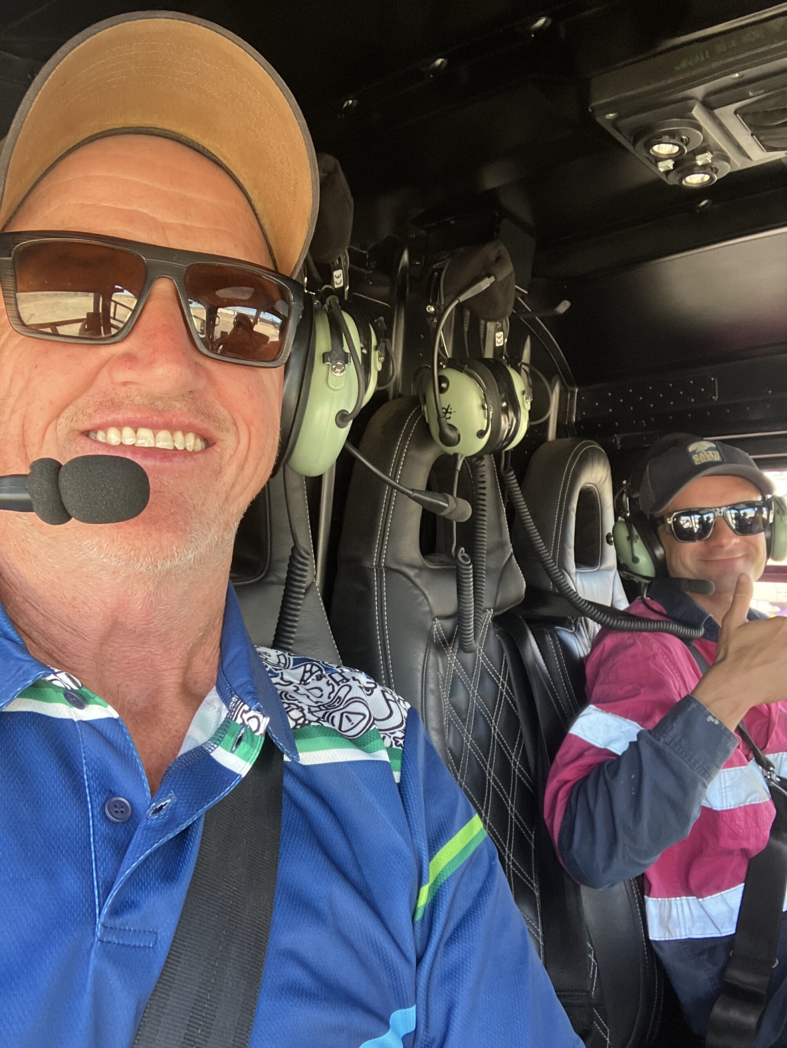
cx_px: 394
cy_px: 524
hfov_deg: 44.2
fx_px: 969
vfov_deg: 56.8
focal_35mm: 32
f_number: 2.2
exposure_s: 1/91
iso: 50
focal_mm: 2.87
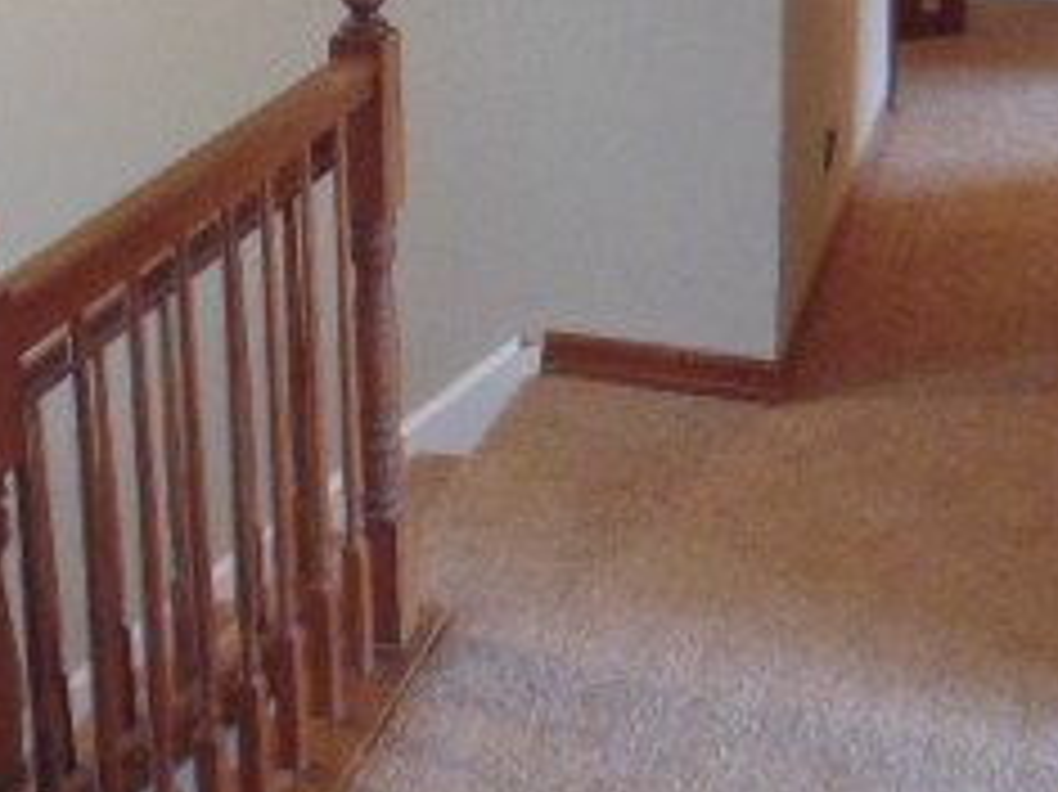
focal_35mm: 60
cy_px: -18
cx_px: 410
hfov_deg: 32.1
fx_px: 1833
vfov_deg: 23.3
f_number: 3.1
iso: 400
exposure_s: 1/25
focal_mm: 4
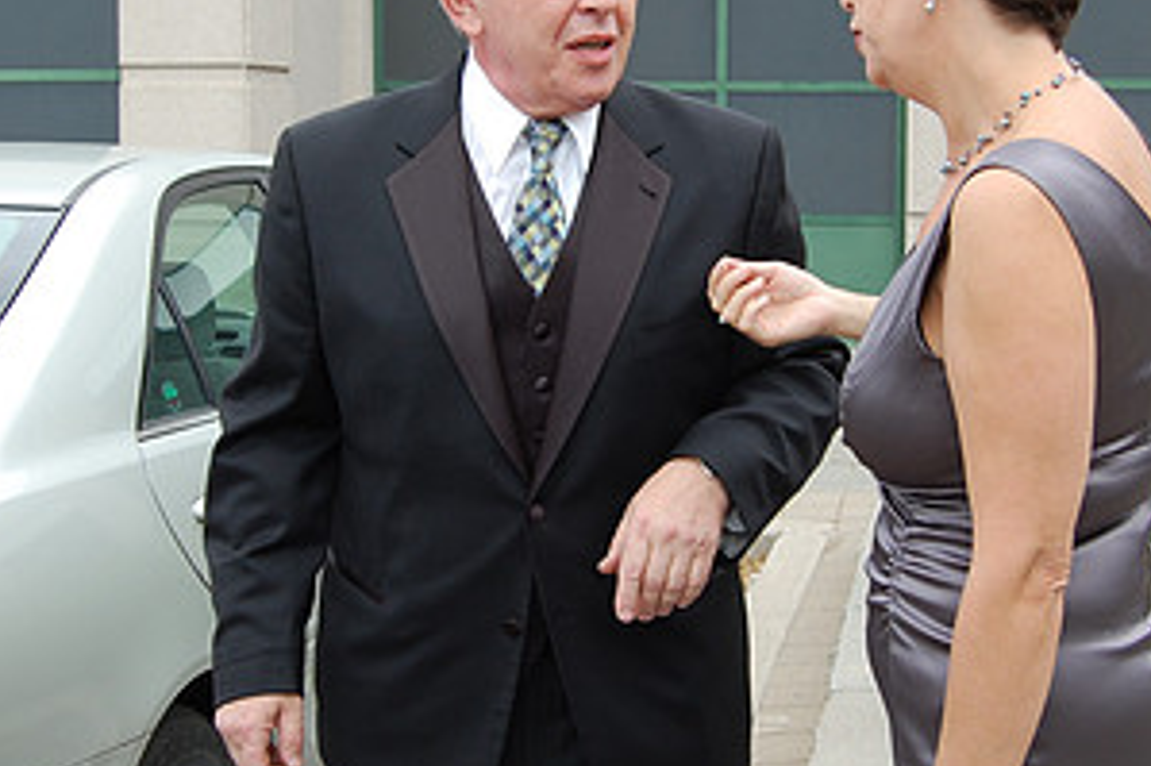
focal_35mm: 64
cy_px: 269
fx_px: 2045
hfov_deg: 31.4
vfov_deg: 21.2
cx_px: 585
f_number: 7.1
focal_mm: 22
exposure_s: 1/200
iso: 200
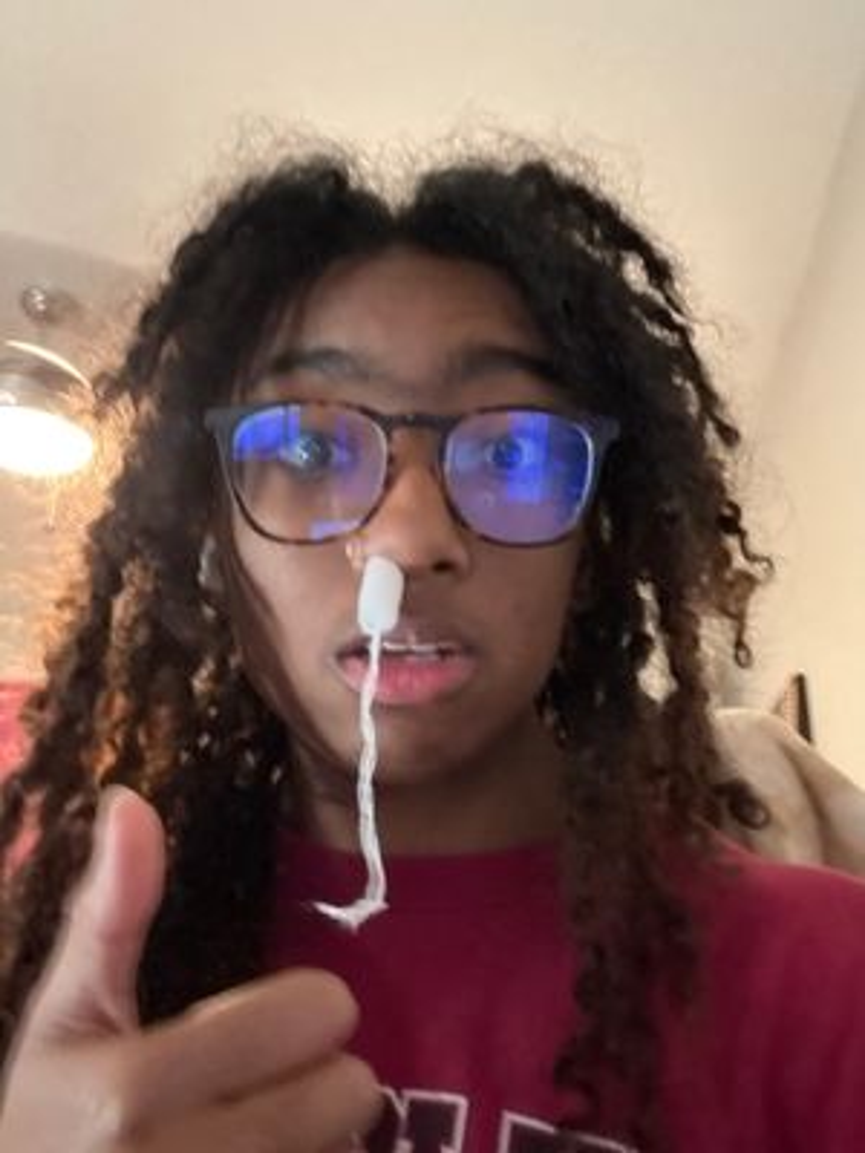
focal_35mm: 30
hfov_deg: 46.8
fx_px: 1000
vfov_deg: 60.0
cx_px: 432
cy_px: 576
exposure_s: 1/15
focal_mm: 2.69
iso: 800
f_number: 1.9
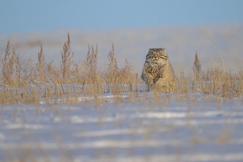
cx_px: 147
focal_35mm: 572
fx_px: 3856
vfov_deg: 2.4
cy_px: 52
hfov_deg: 3.6
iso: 400
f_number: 5.6
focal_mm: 400
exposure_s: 1/2500
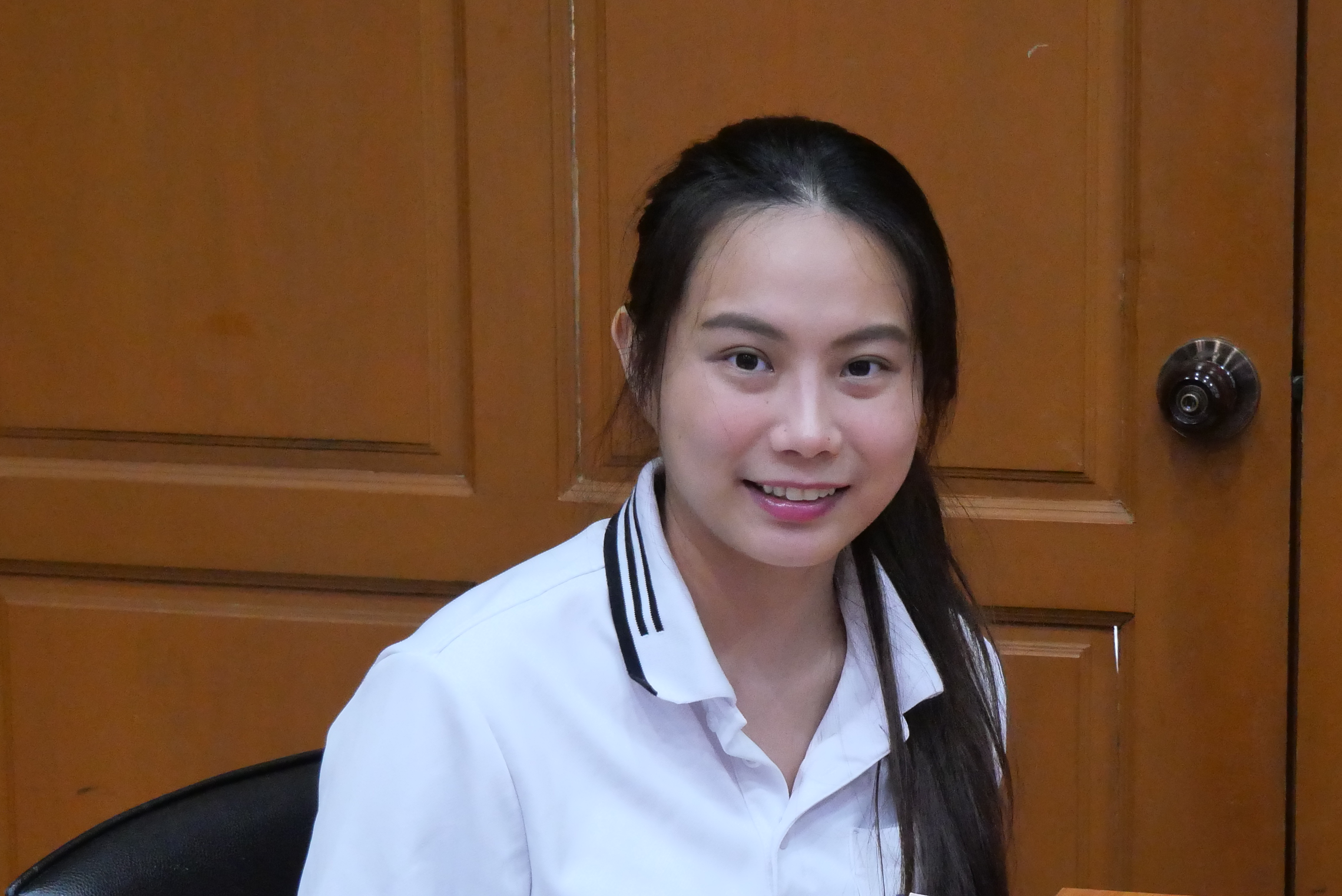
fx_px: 3767
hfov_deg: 20.2
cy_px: 653
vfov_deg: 13.5
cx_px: 752
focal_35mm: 101
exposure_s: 1/80
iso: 3200
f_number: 4.9
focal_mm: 30
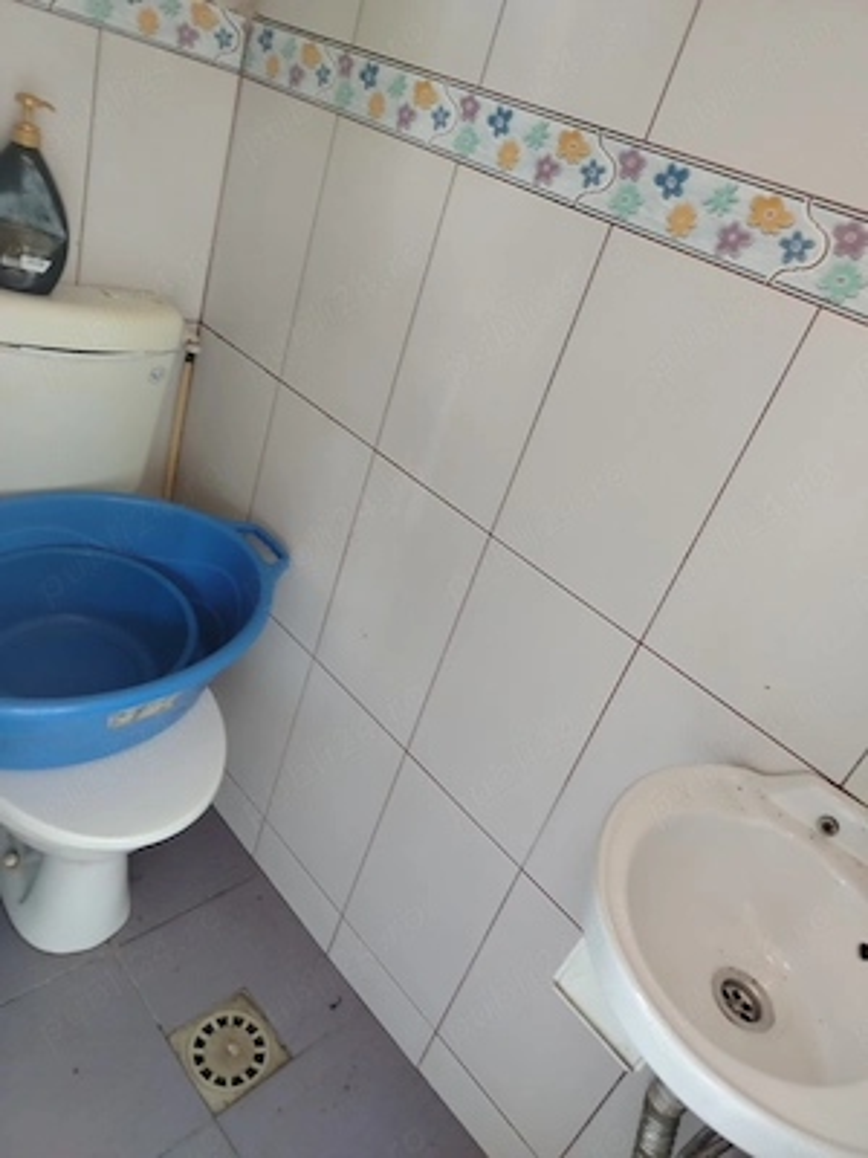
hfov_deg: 56.8
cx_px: 434
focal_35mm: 24
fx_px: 802
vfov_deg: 71.6
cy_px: 579
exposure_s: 1/25
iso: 1281
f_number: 1.75
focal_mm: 5.25
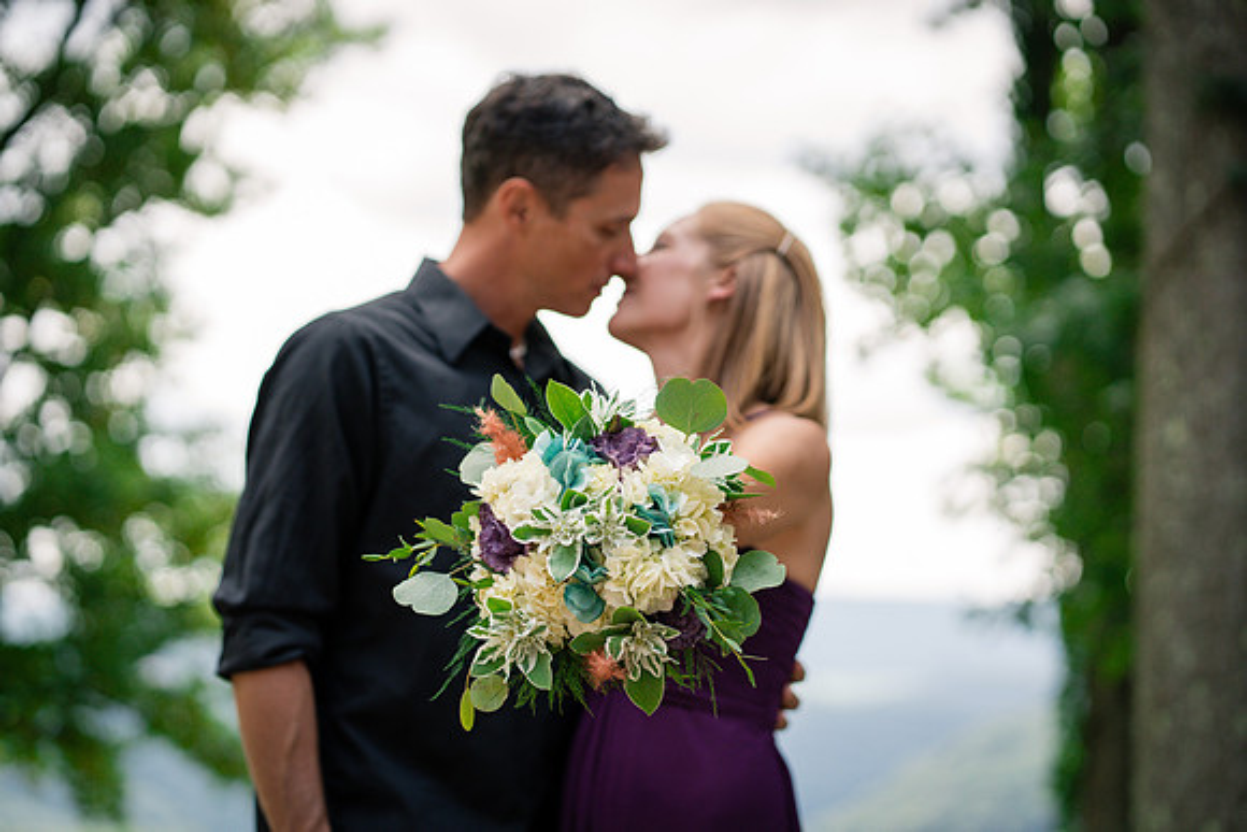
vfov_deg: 16.1
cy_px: 416
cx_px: 624
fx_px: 2945
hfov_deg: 23.9
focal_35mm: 85
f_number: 2.8
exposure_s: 1/2500
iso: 800
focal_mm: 85
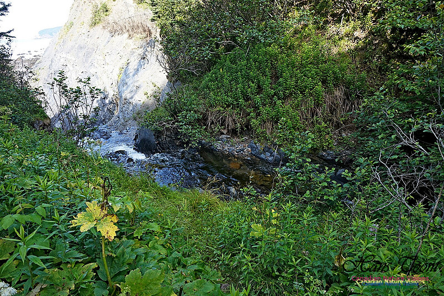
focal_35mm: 24
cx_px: 222
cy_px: 148
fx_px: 296
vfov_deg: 53.2
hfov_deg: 73.7
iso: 800
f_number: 9
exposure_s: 1/160
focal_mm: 16
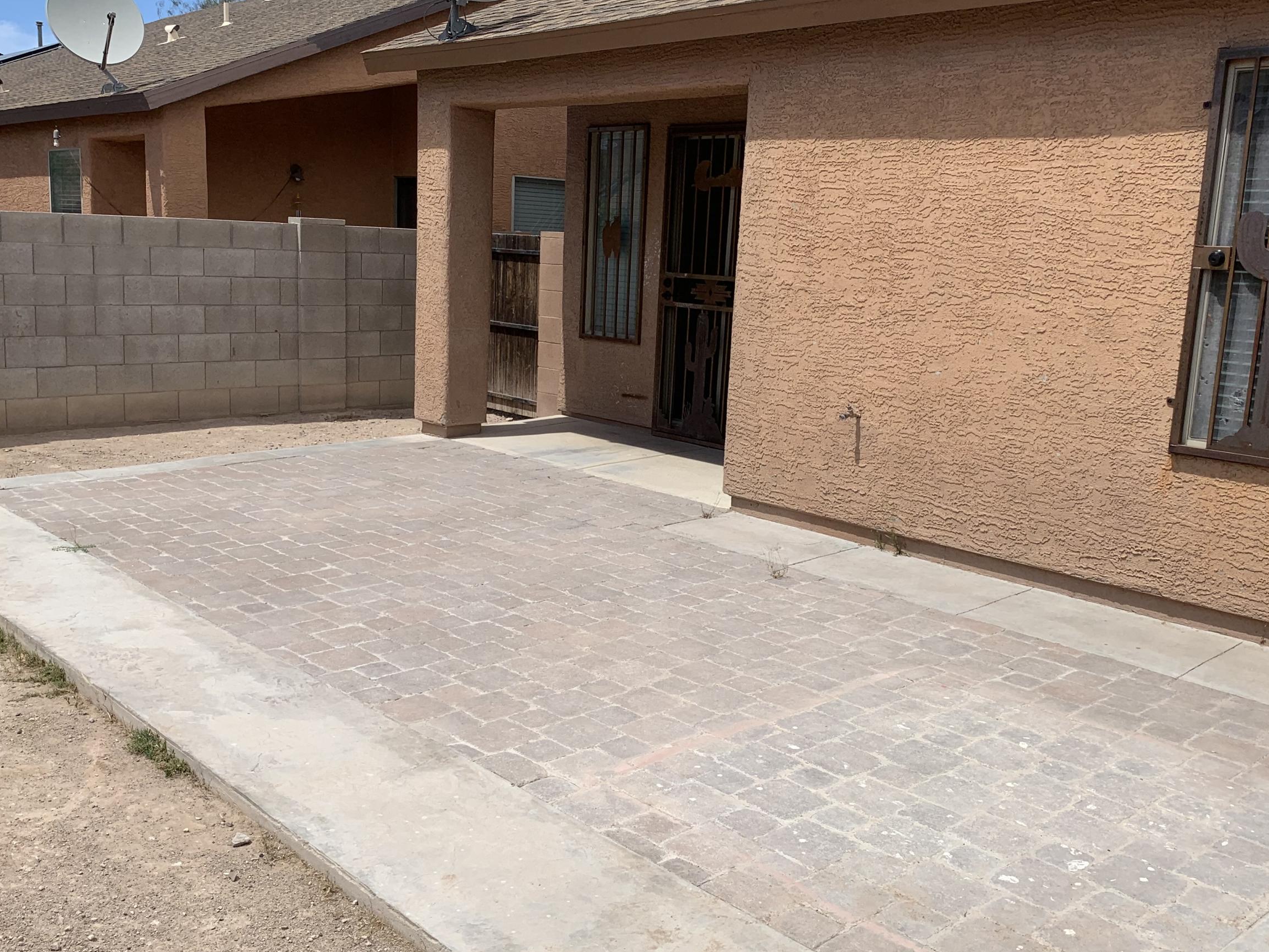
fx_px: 1247
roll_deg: -2.3
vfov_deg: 41.8
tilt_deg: -11.2
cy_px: 480
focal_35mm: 34
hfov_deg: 54.0
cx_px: 633
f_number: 1.8
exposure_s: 1/3521
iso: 25
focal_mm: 4.25
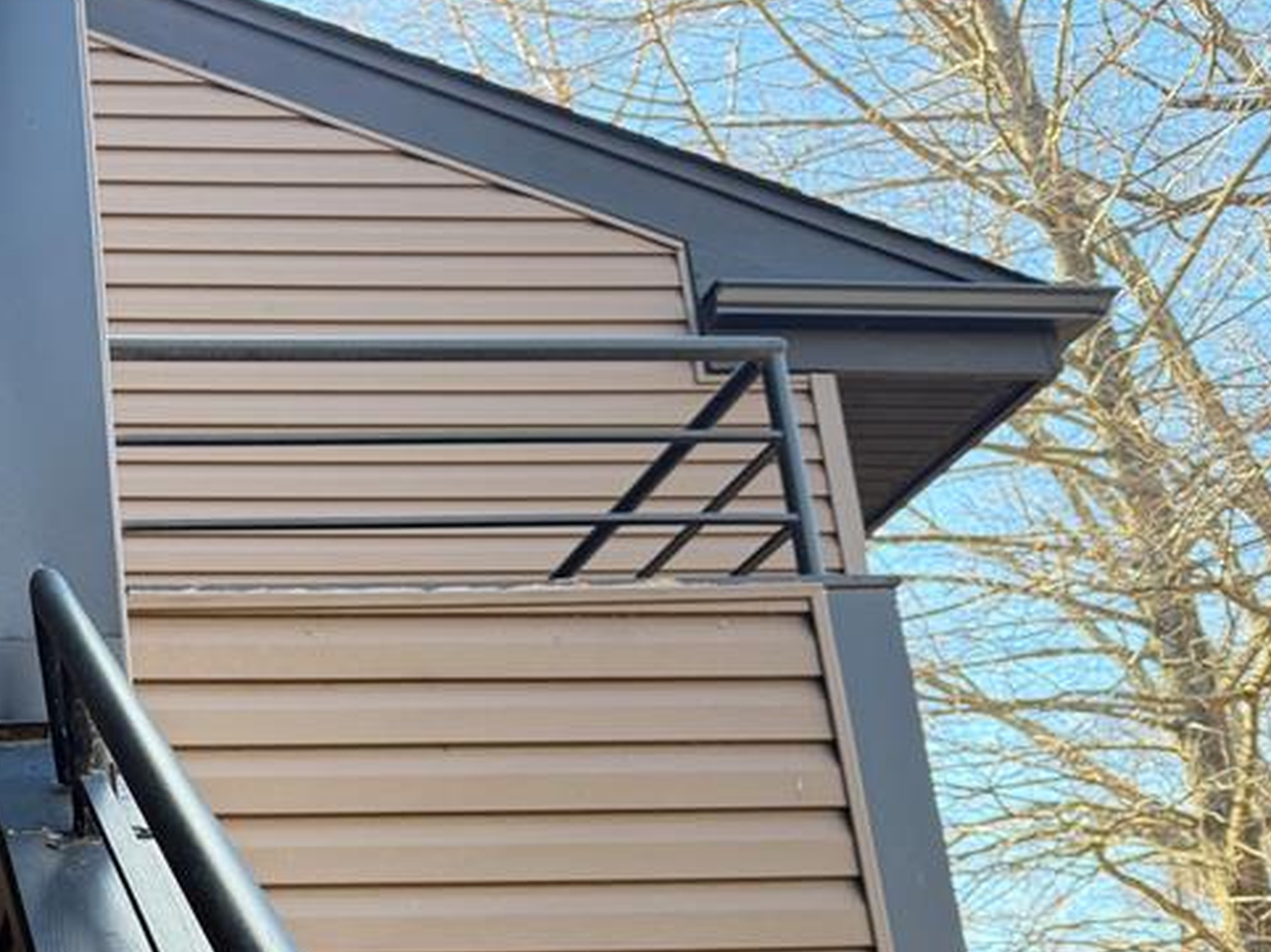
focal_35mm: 51
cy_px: 762
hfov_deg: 34.6
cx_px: 42
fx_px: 1872
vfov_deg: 27.9
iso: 100
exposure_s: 1/188
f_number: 1.78
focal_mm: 6.76
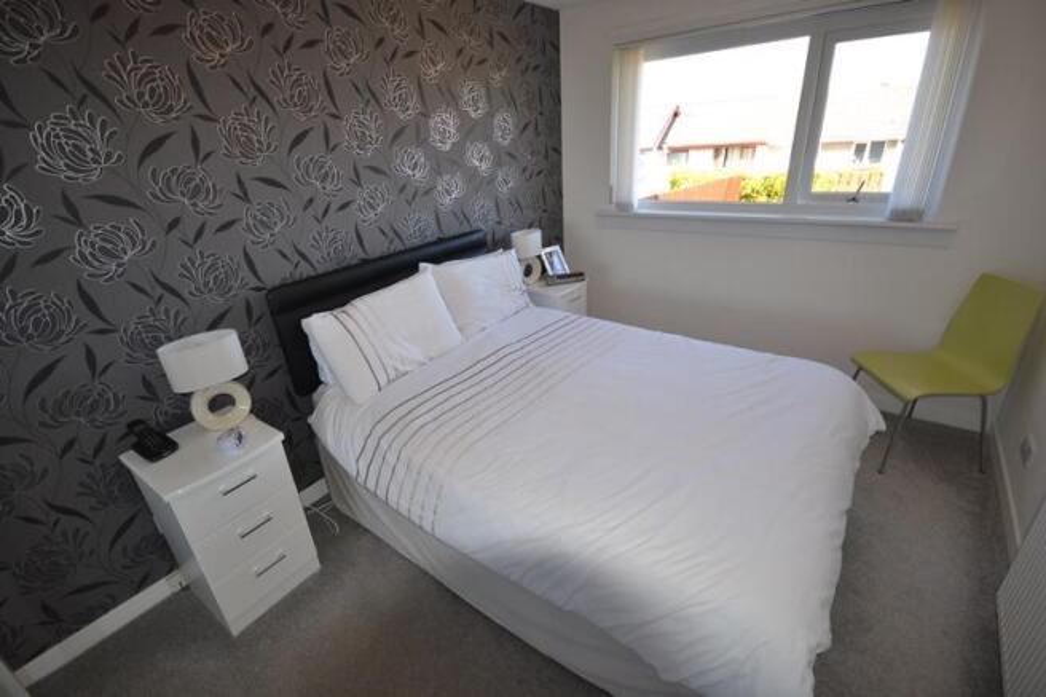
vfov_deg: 77.3
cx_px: 523
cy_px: 348
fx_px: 436
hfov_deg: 100.4
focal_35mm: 15
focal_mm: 10
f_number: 4
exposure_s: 1/125
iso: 280
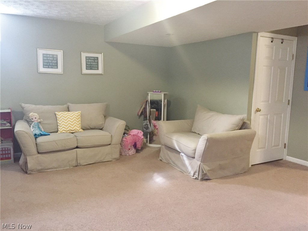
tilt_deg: -8.2
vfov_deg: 48.2
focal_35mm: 29
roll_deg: -1.1
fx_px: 258
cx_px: 154
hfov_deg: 61.7
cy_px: 116
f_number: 2.2
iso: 250
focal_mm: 4.15
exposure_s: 1/15
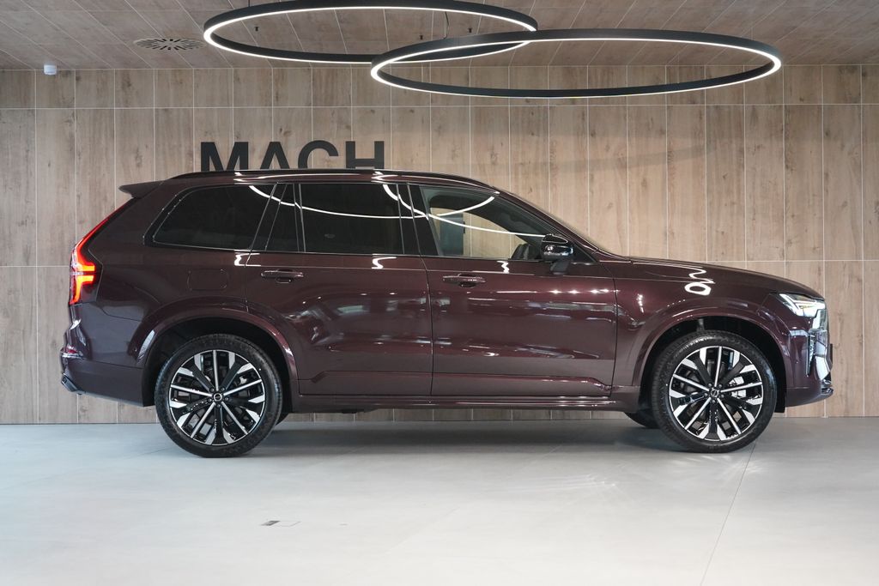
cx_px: 440
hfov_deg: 33.9
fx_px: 1441
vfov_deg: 23.0
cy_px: 293
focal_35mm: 59
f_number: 5
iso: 8000
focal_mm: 59
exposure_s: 1/160
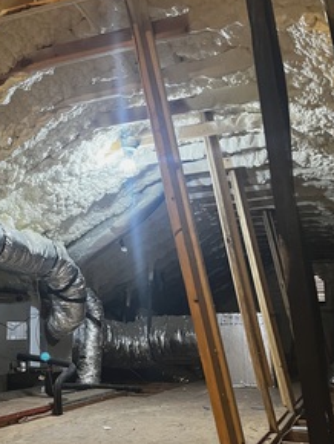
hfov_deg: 33.0
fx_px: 552
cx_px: 87
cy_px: 259
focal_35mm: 43
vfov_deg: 43.7
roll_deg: +2.2
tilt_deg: +7.2
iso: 500
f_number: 1.6
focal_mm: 5.1
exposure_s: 1/60
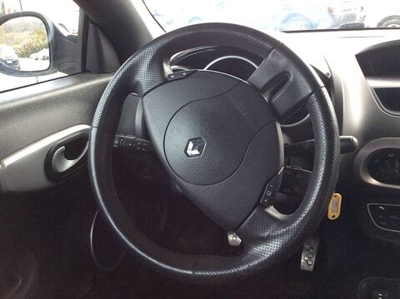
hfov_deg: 56.9
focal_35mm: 32
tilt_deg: -22.9
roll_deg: +5.4
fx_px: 369
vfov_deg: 44.1
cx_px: 200
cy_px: 150
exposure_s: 1/25
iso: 50
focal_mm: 3.3
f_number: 2.4
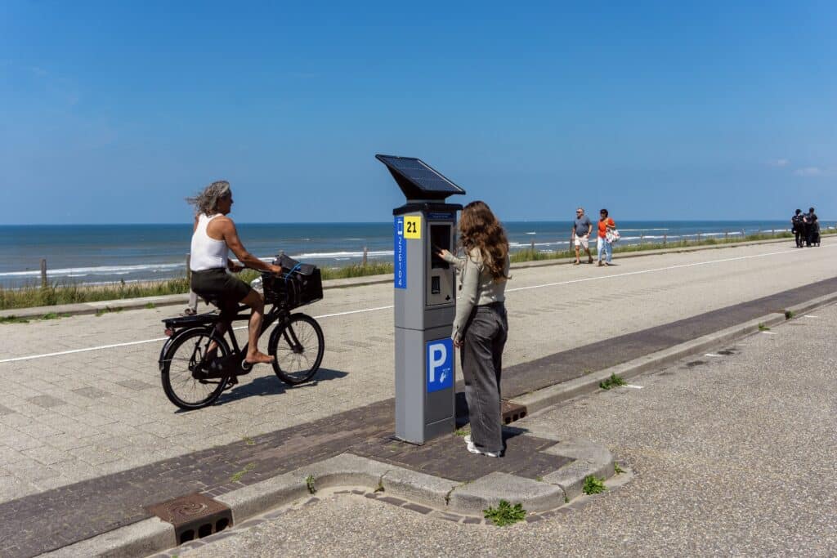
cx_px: 418
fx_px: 767
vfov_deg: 40.0
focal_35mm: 33
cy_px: 279
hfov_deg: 57.2
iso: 100
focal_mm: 22
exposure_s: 1/800
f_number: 6.3
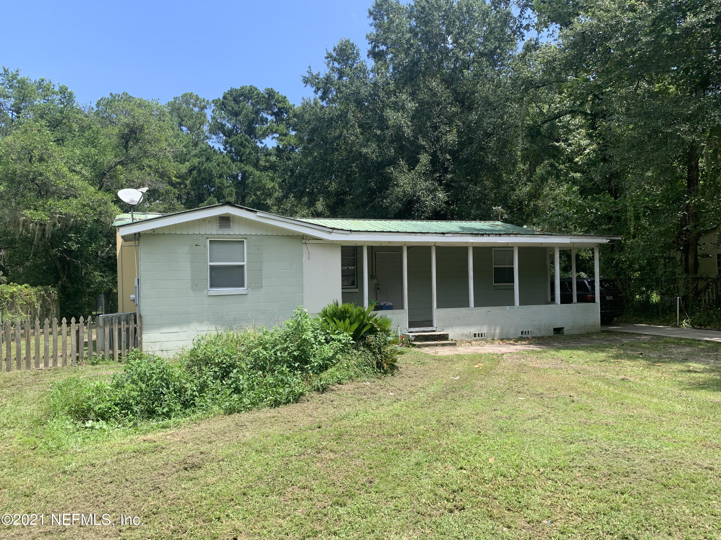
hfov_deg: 67.3
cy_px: 270
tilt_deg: +1.4
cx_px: 360
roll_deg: +1.7
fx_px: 542
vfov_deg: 53.1
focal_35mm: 26
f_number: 1.8
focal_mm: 4.25
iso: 25
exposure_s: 1/1163
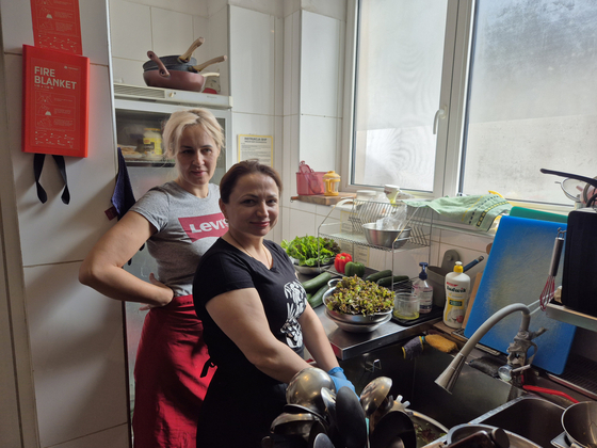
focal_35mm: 23
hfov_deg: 73.9
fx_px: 397
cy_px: 224
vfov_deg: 58.9
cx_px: 298
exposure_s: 1/243
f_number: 1.8
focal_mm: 5.4
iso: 25
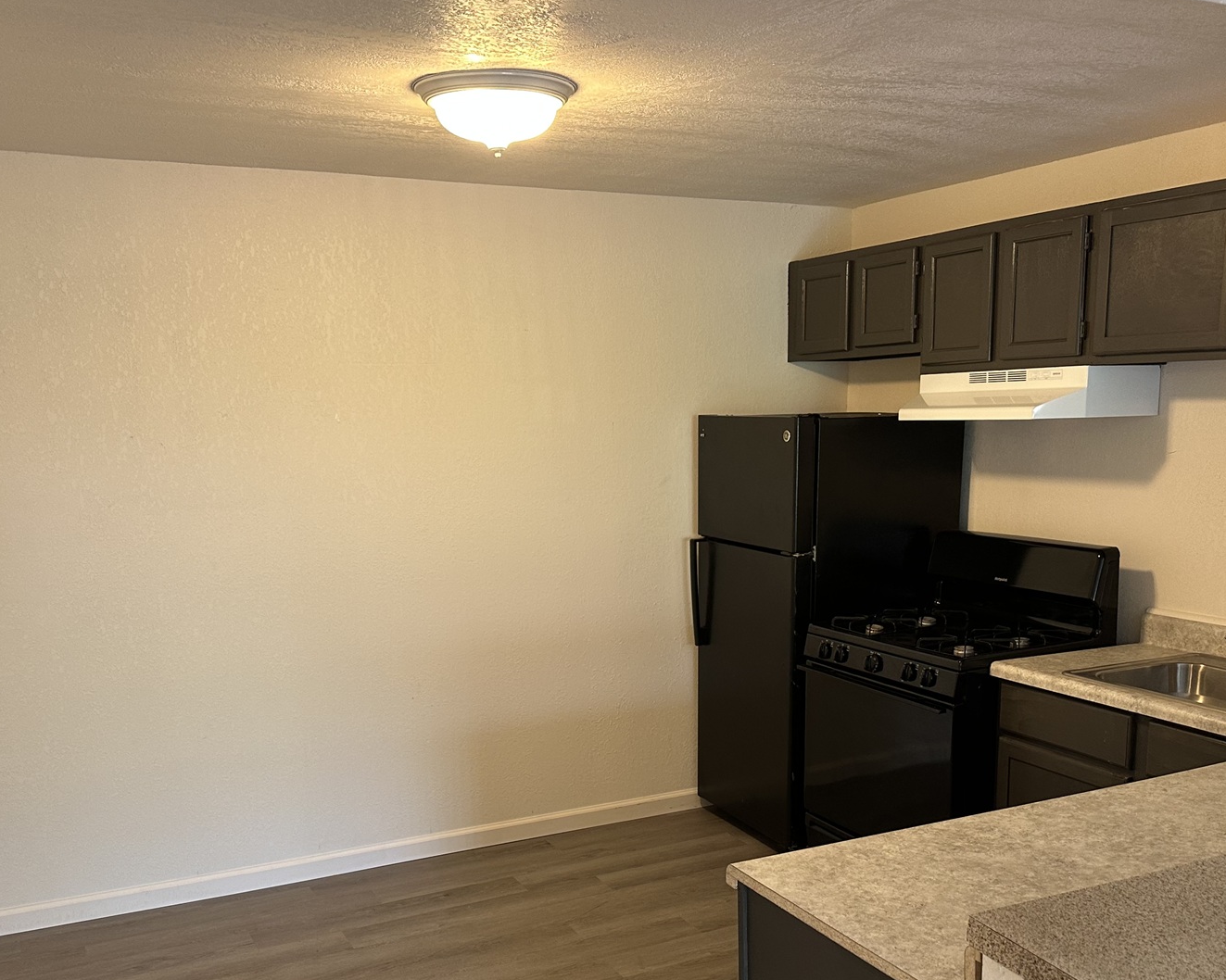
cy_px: 648
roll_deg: +1.0
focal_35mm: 34
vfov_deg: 42.8
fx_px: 1234
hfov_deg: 52.8
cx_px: 643
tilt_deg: -11.1
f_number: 1.78
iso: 160
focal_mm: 6.86
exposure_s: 1/60
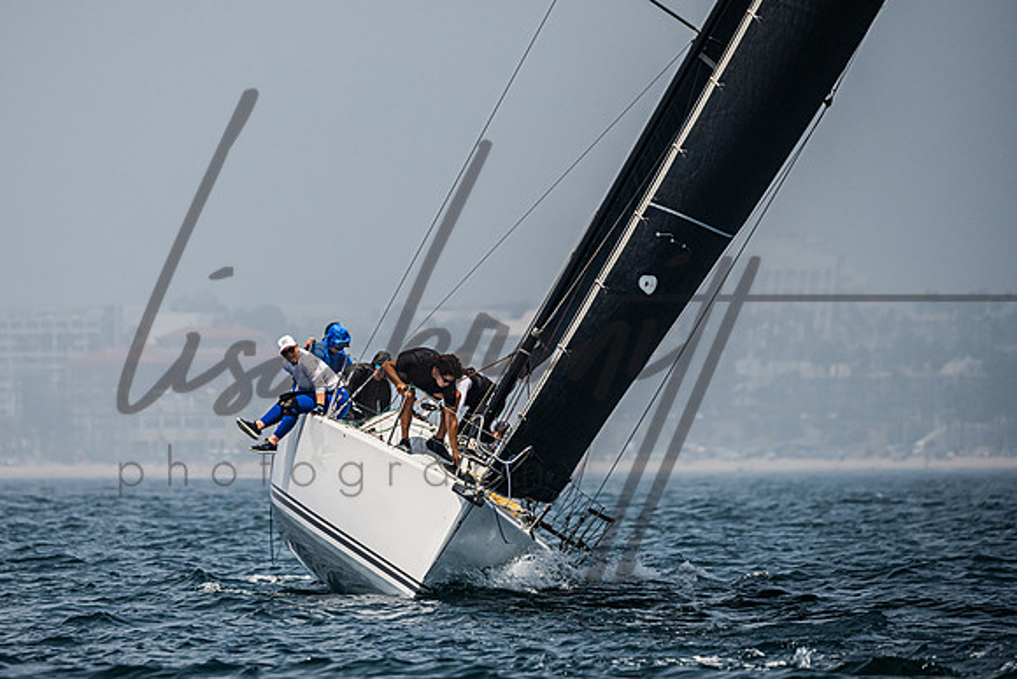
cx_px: 329
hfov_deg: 4.4
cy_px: 342
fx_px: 13180
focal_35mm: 466
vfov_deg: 2.9
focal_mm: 340
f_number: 6.3
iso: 400
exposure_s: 1/4000
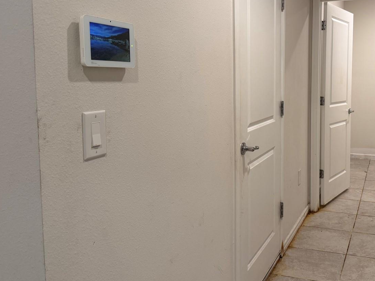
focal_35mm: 35
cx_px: 264
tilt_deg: -2.5
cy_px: 109
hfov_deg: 51.2
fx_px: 379
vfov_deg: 40.5
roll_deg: -1.6
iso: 160
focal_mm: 6.76
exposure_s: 1/120
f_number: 1.78
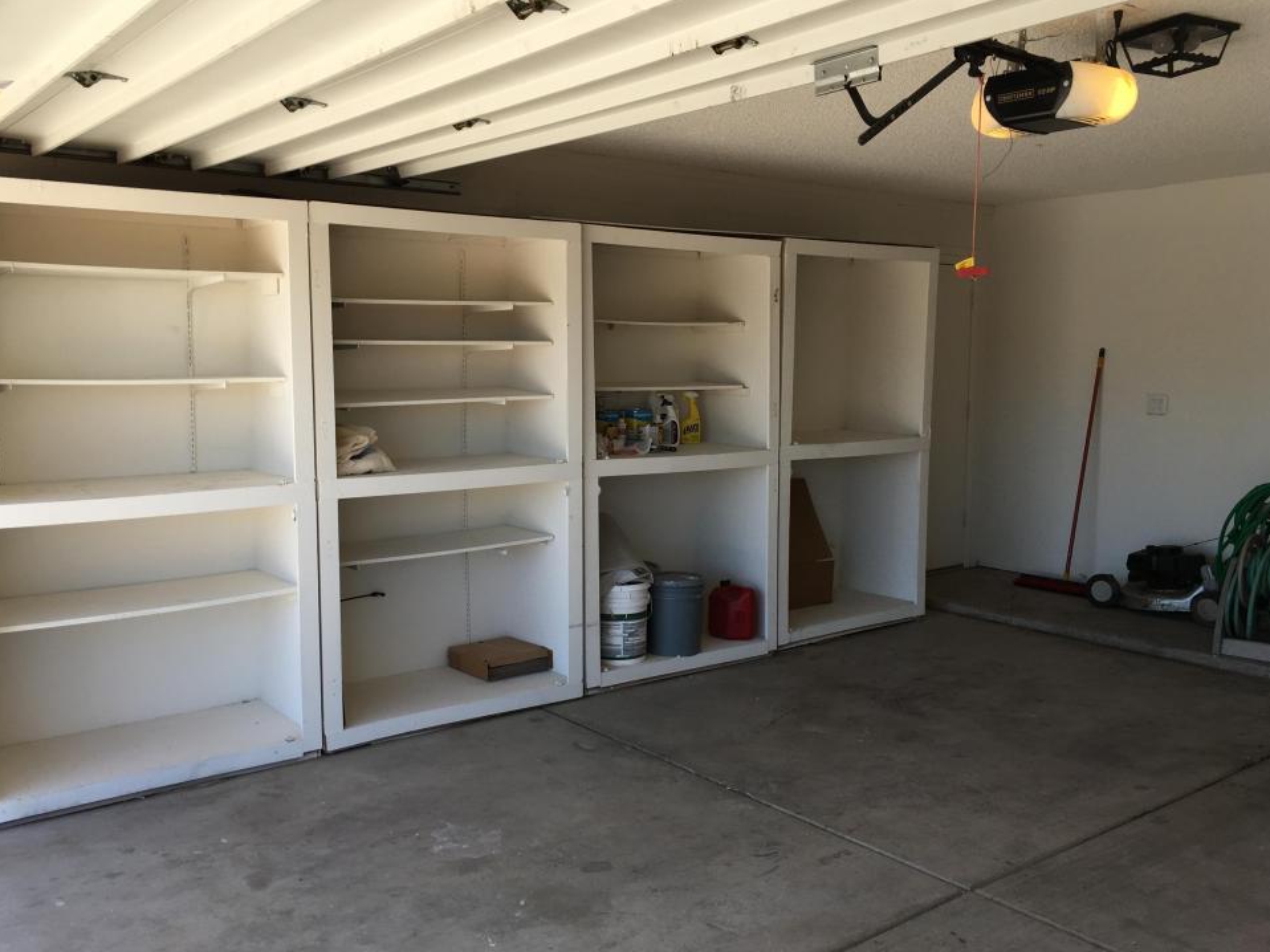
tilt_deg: -5.6
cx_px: 632
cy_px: 485
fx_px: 1137
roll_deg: -0.5
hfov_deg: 58.4
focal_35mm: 31
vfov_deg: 45.4
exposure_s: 1/299
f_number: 2.2
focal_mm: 4.15
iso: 25
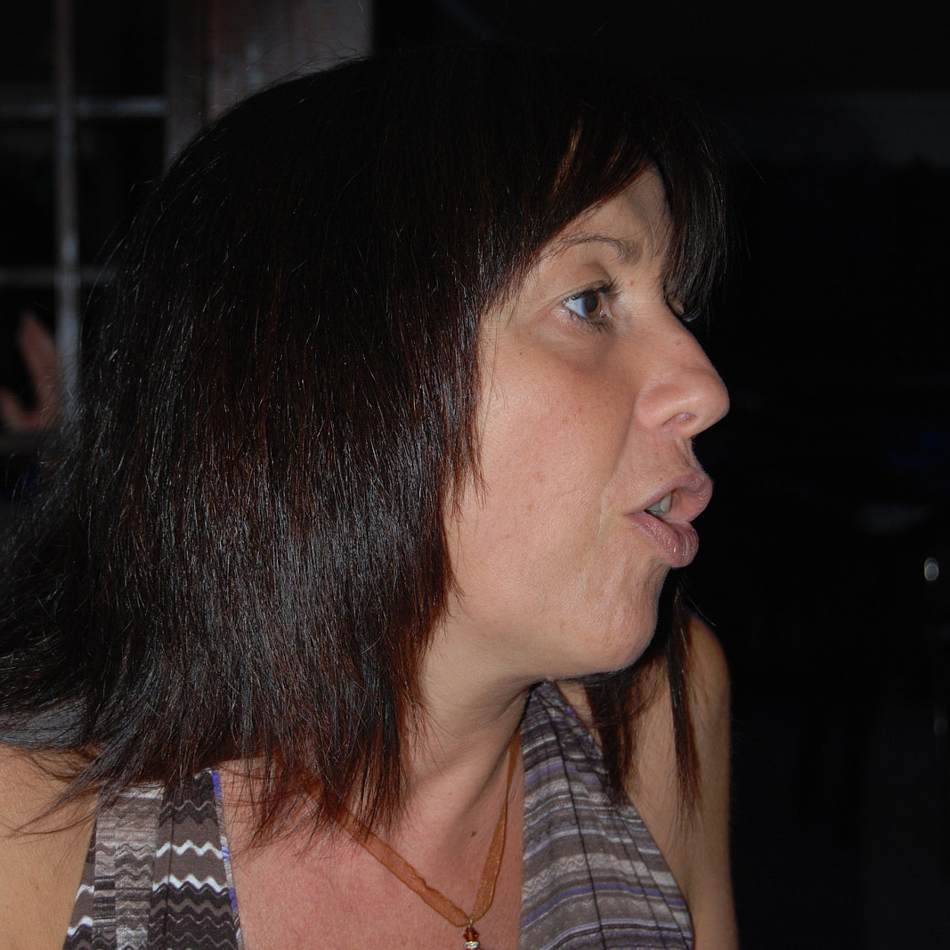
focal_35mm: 88
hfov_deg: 19.7
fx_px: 2732
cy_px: 524
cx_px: 474
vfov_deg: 19.7
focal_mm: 46
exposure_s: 1/60
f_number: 5.3
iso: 200
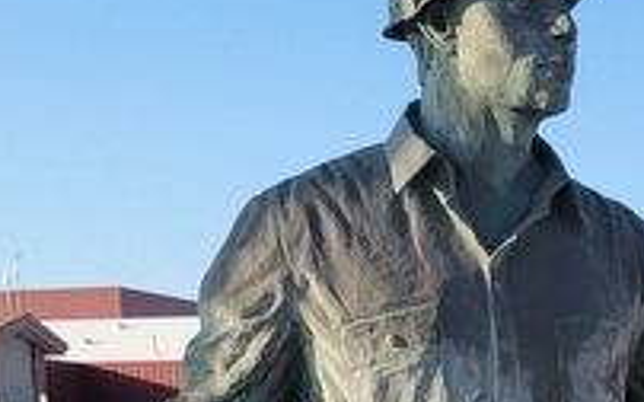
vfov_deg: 10.7
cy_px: 871
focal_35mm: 109
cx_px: 465
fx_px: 1912
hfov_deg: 19.0
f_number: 1.8
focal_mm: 5.4
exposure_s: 1/799
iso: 40
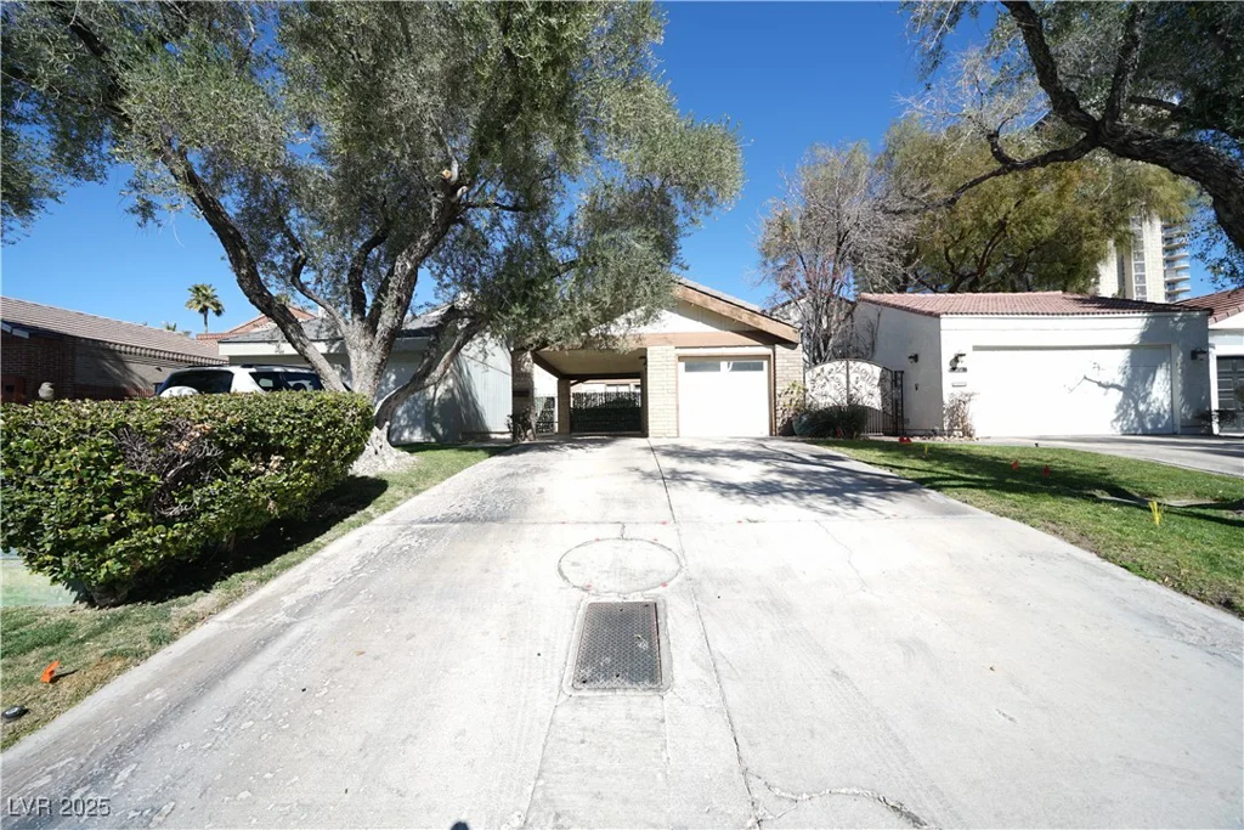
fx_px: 415
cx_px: 622
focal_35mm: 12
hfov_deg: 112.6
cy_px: 415
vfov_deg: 90.0
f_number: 6.3
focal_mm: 12
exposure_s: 1/125
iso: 50
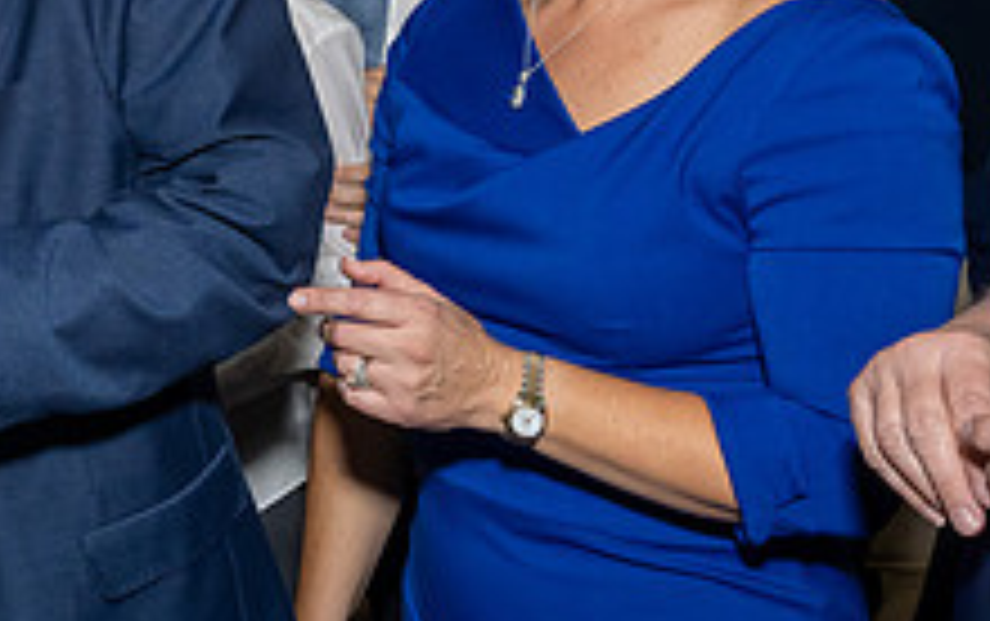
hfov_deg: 21.1
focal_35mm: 90
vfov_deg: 14.4
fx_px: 2431
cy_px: 92
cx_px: -271
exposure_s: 1/250
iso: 1000
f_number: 7.1
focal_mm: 22
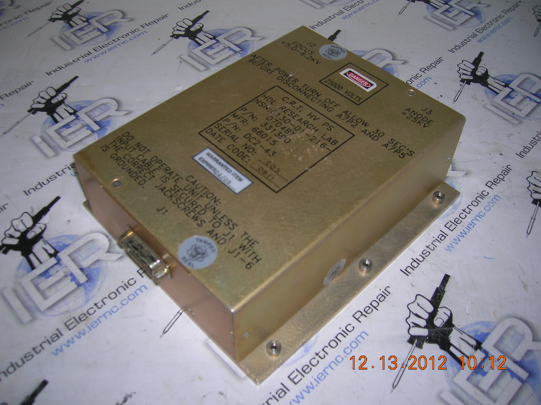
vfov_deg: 41.7
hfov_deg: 54.0
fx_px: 531
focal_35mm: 34
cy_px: 202
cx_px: 270
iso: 50
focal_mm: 5.7
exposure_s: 1/60.1
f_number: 2.9
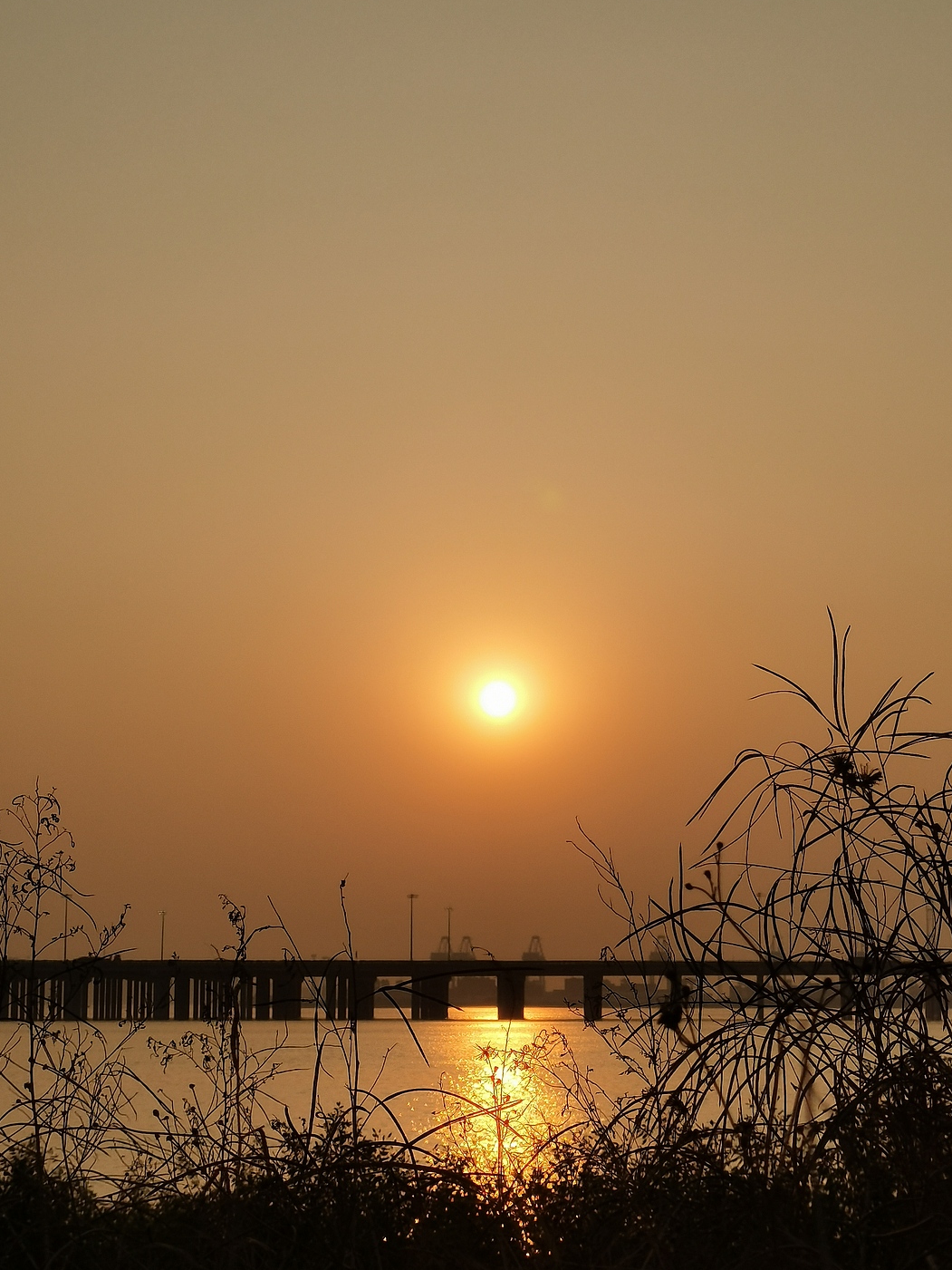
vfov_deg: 29.0
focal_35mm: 67
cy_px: 604
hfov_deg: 21.9
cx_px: 500
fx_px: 2456
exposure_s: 1/5236
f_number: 1.8
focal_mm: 5.58
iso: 50
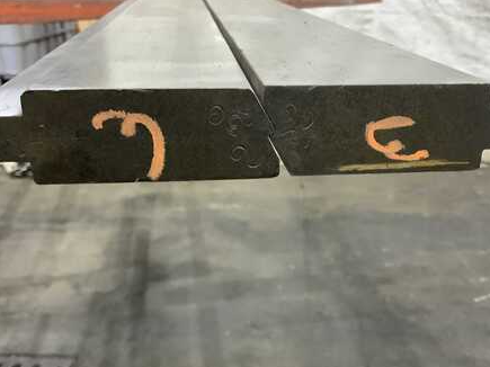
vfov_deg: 35.7
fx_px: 566
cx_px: 264
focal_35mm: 40
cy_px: 232
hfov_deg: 46.8
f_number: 1.8
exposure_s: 1/40
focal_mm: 3
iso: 200
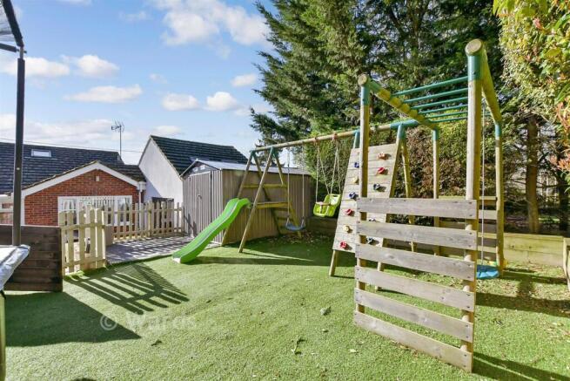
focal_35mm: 15
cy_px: 190
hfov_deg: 100.4
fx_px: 238
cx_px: 285
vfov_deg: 77.4
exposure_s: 1/1600
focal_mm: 10
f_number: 8
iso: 1250
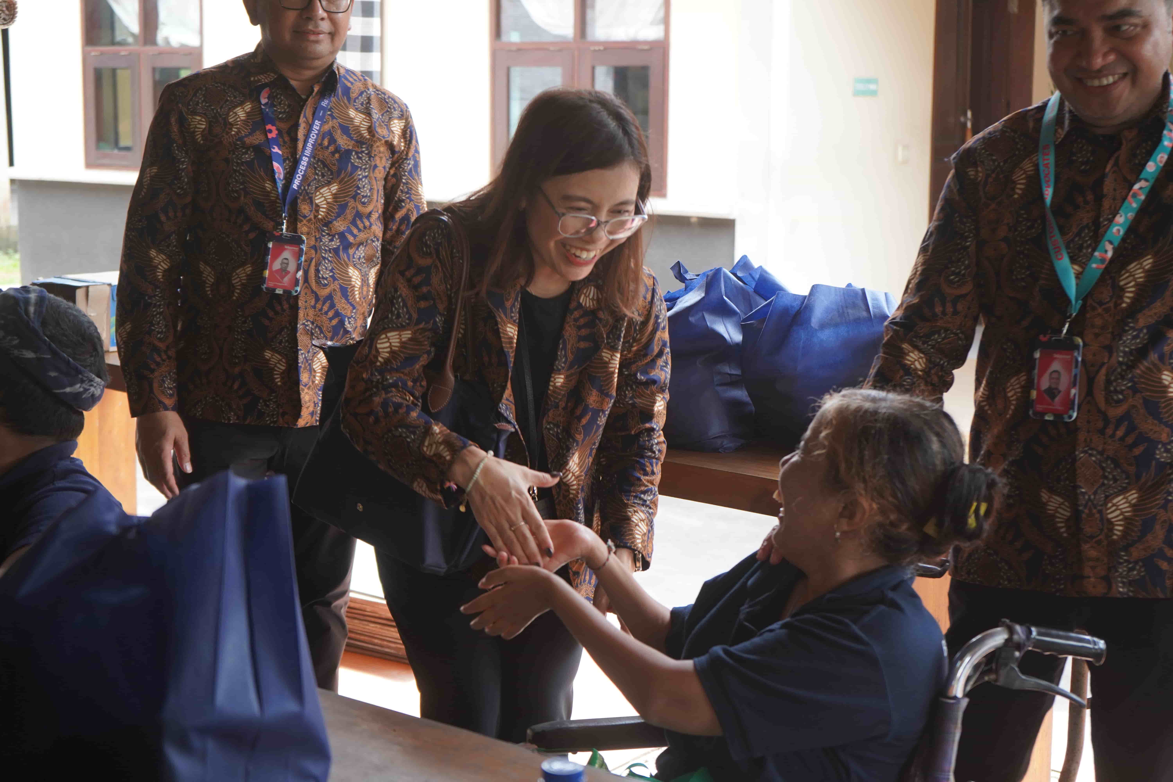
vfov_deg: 24.6
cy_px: 391
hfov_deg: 36.2
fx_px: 1792
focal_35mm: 55
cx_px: 586
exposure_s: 1/160
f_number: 5
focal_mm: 55
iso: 640
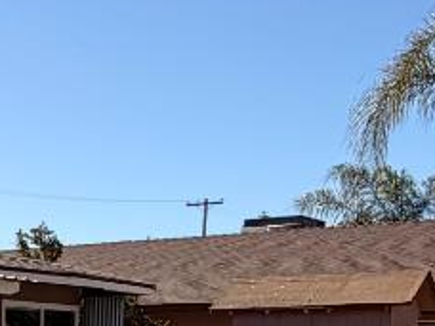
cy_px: 413
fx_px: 1156
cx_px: -132
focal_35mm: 92
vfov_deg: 15.4
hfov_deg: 19.6
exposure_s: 1/1087
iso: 20
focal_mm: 2.22
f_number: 2.2
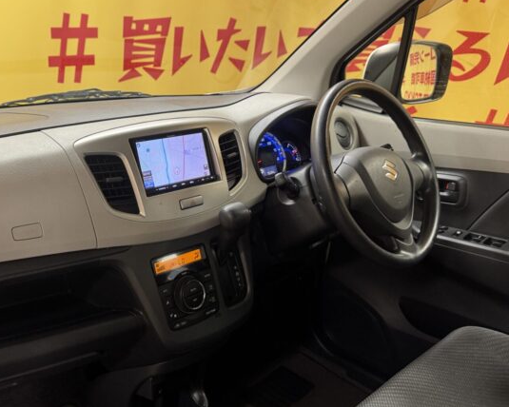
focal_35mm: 35
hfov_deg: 50.7
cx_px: 174
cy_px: 201
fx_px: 527
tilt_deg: -20.5
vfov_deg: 42.2
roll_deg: -2.1
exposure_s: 1/50
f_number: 1.78
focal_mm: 6.76
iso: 160
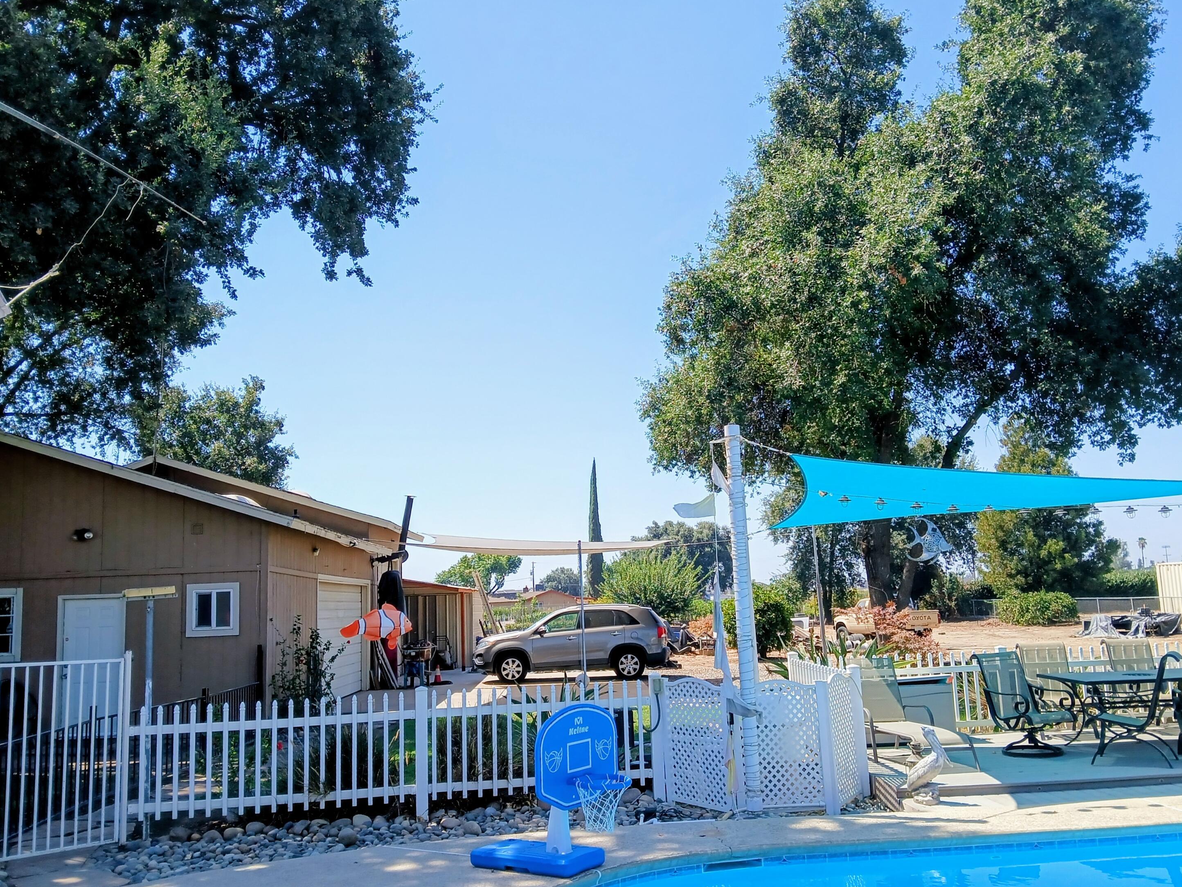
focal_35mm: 27
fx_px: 922
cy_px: 439
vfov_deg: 51.4
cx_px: 594
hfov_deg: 65.3
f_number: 1.8
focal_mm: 3.98
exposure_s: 1/485
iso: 20
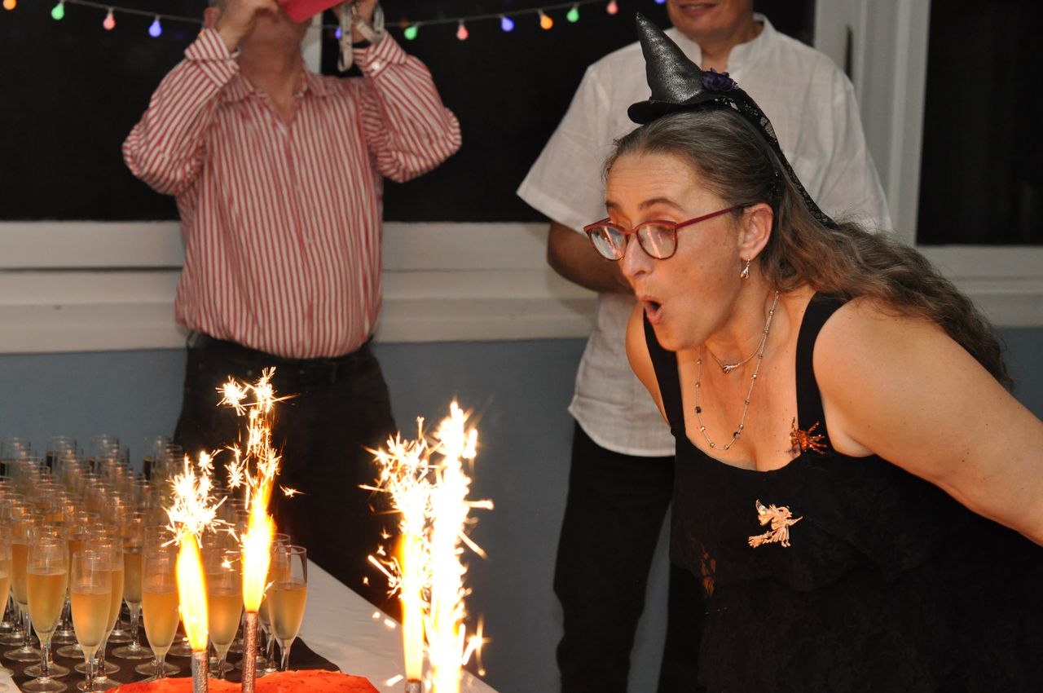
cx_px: 522
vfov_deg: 18.1
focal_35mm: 75
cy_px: 346
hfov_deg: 27.0
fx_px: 2170
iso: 1100
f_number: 4
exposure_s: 1/60
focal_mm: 50
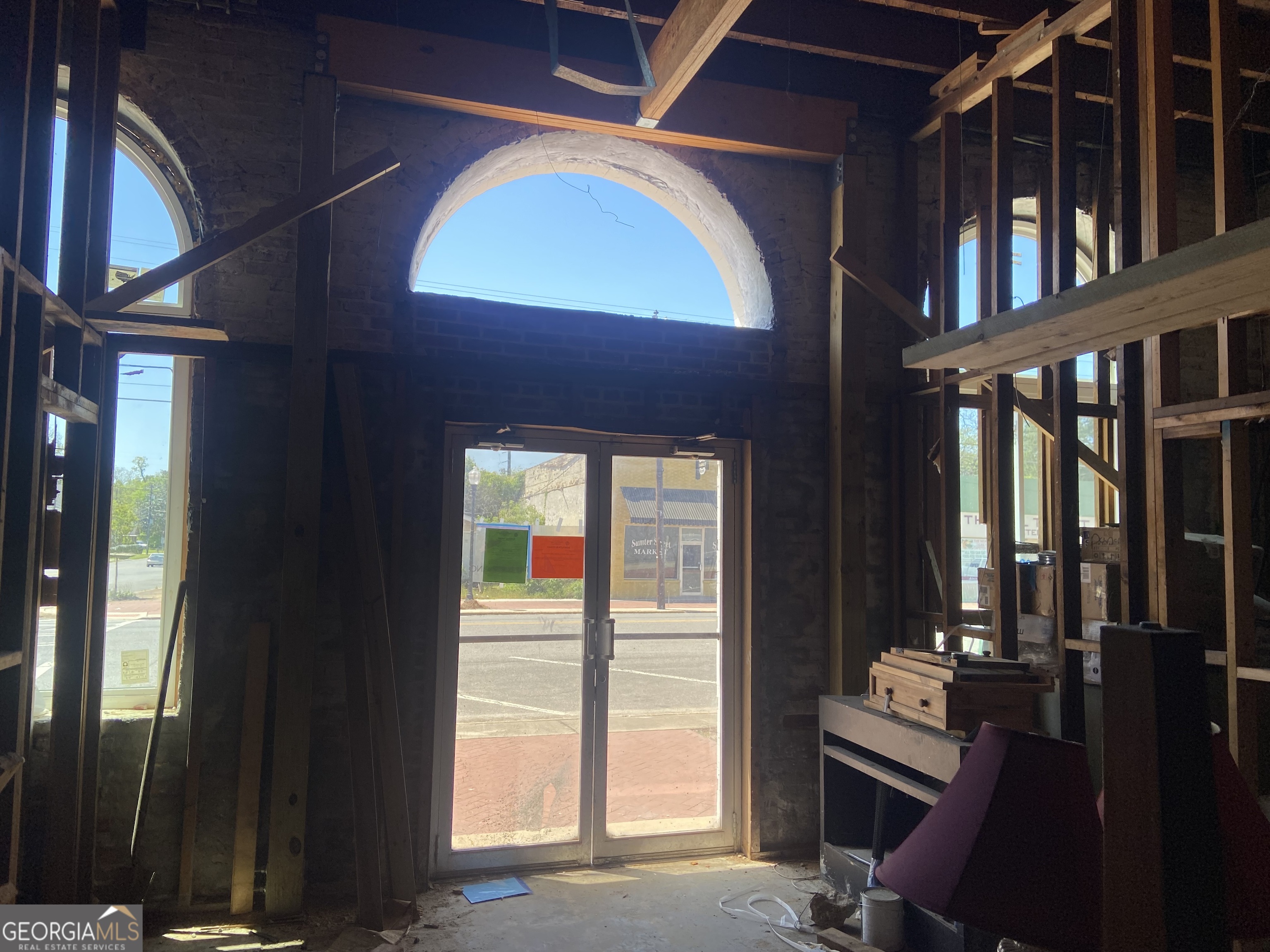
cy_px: 476
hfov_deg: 67.3
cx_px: 635
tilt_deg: +3.5
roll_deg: -0.8
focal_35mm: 26
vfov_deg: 53.1
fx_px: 954
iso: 32
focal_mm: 4.25
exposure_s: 1/288
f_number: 1.8
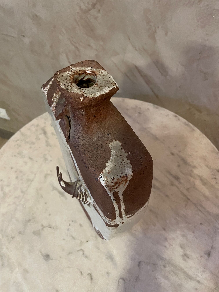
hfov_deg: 53.1
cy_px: 146
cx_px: 110
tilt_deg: -52.6
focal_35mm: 26
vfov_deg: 67.3
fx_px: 219
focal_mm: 4.2
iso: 500
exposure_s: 1/33
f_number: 1.6
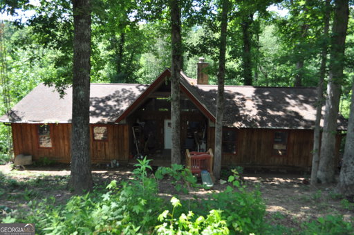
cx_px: 177
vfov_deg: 47.8
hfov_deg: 67.4
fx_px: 265
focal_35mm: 27
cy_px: 118
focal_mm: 18
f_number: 5
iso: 200
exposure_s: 1/200
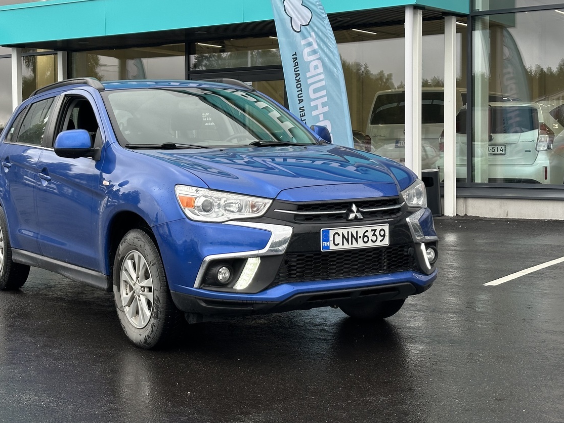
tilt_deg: -0.5
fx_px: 1010
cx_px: 205
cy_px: 168
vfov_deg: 23.6
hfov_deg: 31.0
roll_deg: +0.5
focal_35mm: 62
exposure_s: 1/389
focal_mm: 6.86
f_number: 1.78
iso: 64
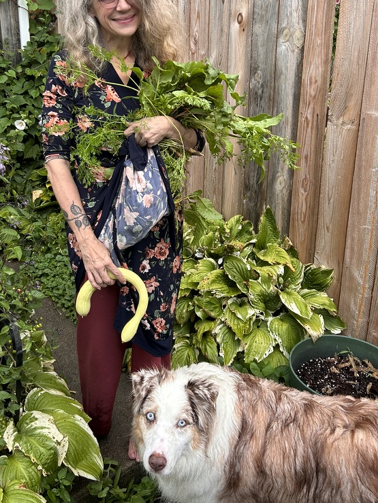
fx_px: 524
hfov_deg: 39.5
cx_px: 153
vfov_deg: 50.9
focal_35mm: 36
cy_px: 190
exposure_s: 1/121
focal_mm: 5.7
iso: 100
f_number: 1.5
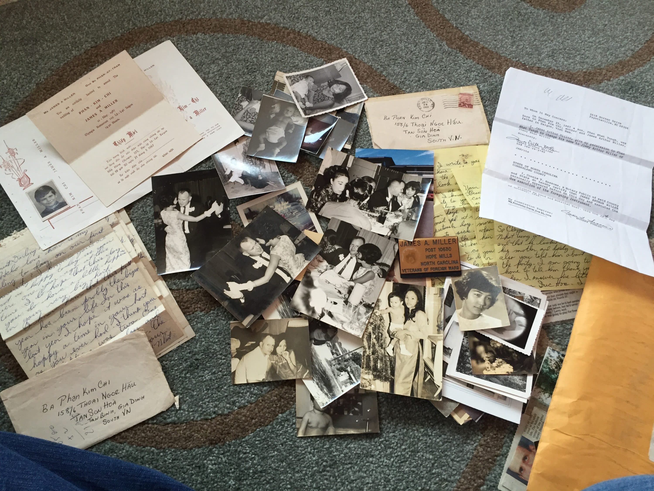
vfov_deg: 48.2
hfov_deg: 61.7
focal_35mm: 29
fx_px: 548
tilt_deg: -69.4
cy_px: 246
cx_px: 327
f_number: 2.2
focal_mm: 4.15
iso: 100
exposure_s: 1/30
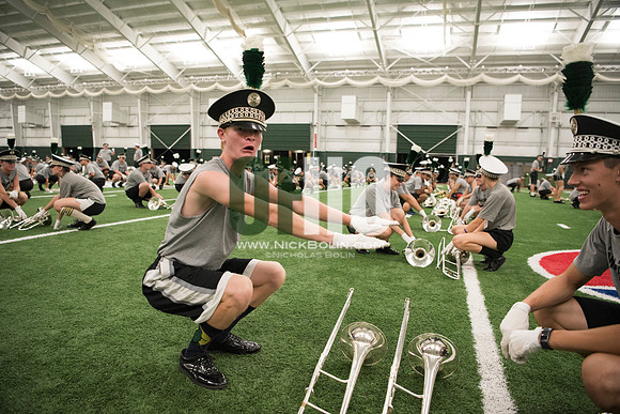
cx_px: 310
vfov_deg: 53.2
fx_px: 413
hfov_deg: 73.7
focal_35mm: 24
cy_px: 207
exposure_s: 1/200
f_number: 3.2
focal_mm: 24
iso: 3200
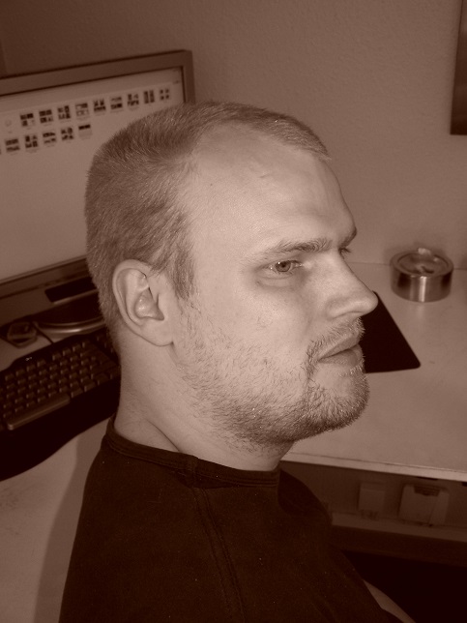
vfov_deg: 49.0
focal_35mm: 38
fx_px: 684
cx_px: 234
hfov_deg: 37.7
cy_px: 312
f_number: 2.8
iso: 80
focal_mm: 6.3
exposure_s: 1/60
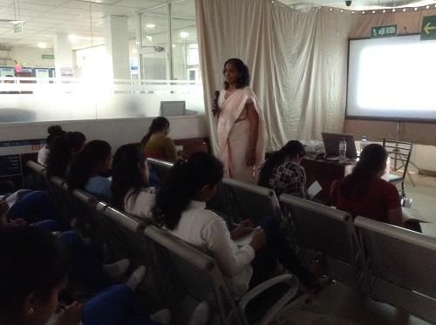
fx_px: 415
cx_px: 218
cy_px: 162
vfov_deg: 42.8
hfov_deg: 55.4
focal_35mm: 33
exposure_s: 1/15
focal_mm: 3.3
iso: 320
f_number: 2.4
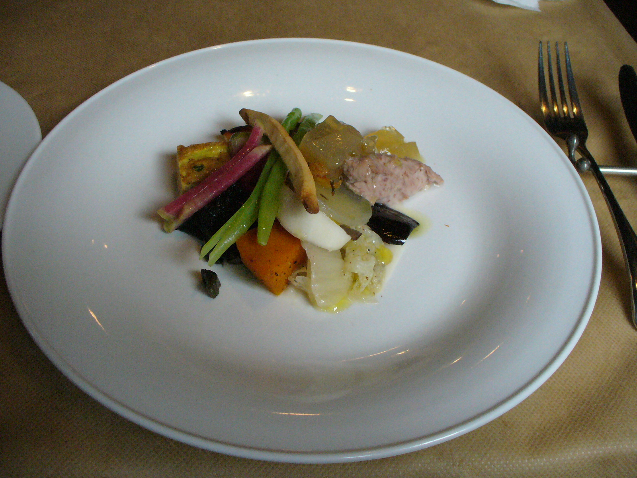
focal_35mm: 37
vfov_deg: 38.7
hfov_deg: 50.1
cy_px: 239
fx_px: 681
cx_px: 318
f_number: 2.8
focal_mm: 6.1
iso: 400
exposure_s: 1/640
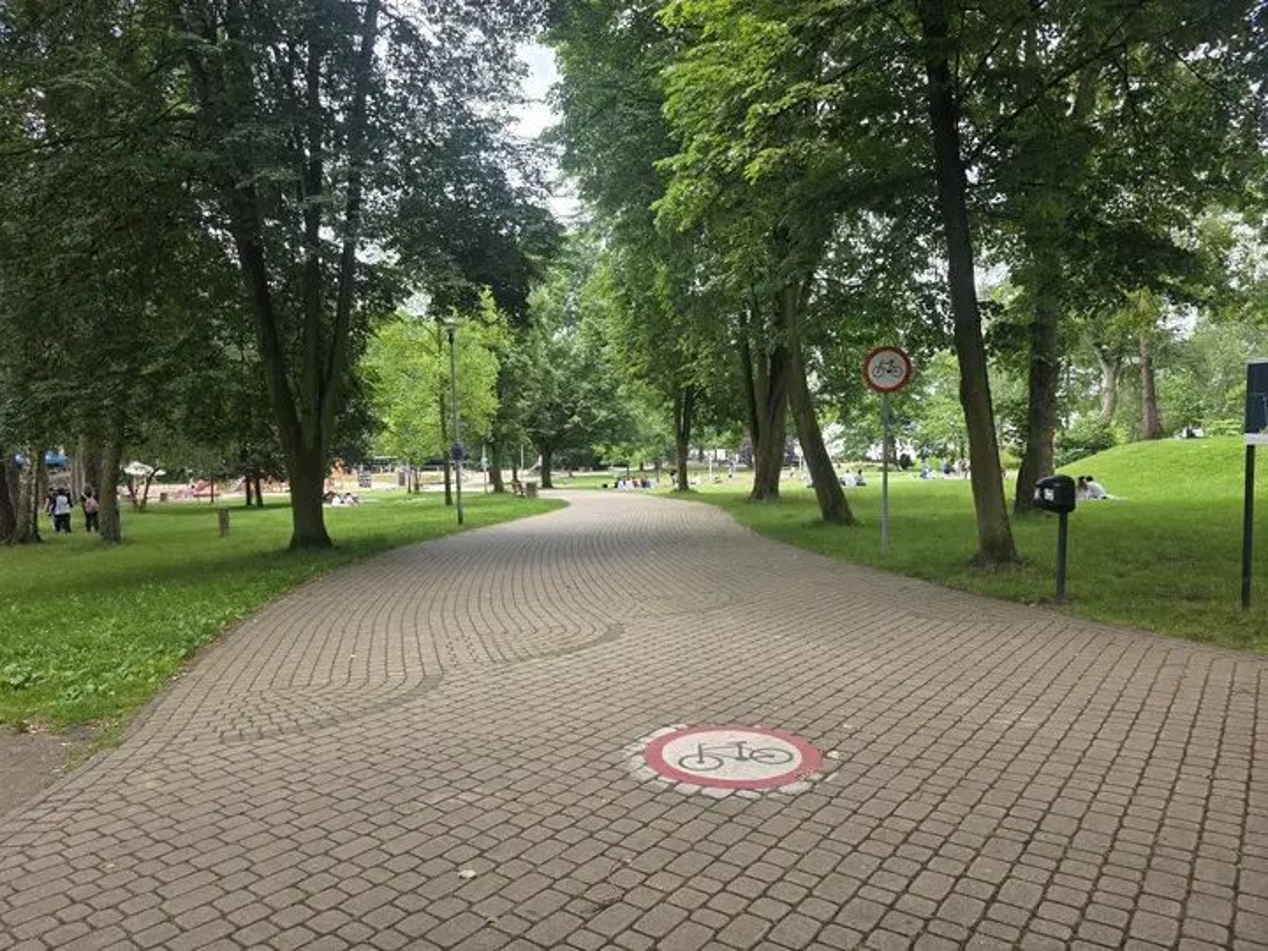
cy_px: 476
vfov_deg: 58.9
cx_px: 634
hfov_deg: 73.9
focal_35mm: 23
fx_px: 843
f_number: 1.7
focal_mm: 6.3
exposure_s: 1/359
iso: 64
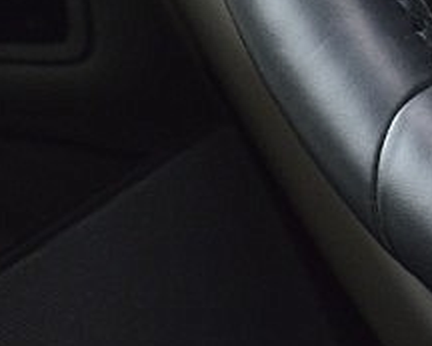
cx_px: 914
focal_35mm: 286
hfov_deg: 6.5
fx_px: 3652
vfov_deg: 5.3
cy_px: -468
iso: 400
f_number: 8
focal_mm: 27
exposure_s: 1/60
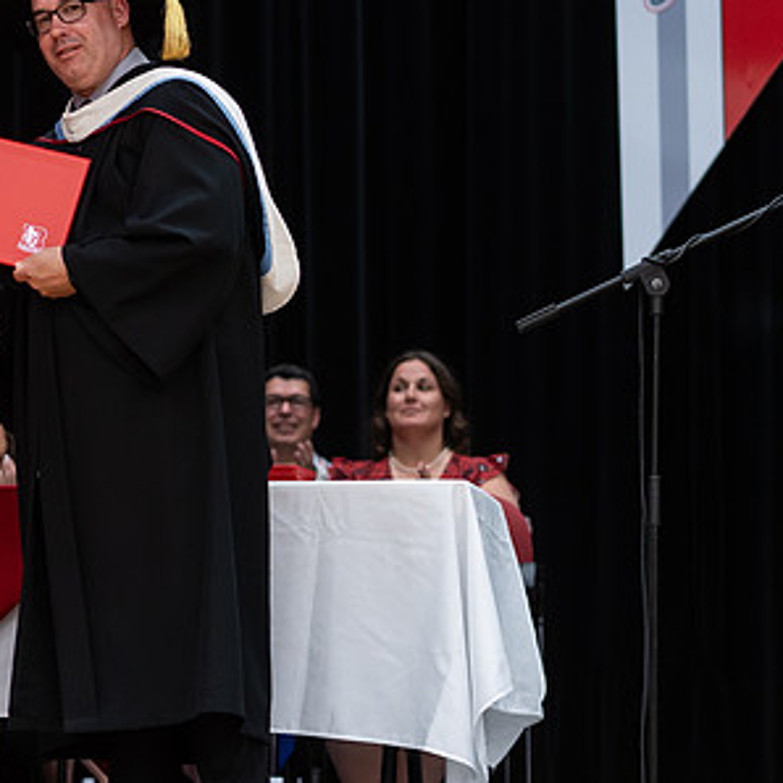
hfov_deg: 9.2
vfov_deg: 9.3
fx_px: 4837
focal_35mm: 189
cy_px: 326
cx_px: -126
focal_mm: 85
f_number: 2.8
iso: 1000
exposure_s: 1/200
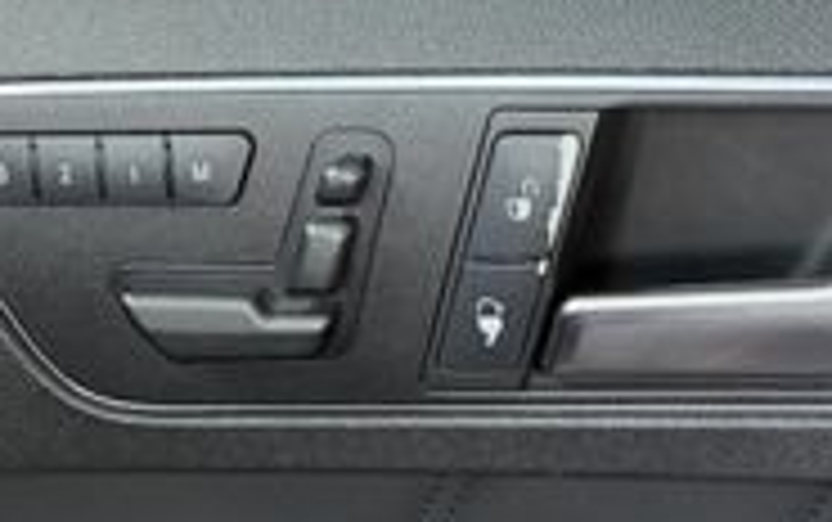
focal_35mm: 88
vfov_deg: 14.8
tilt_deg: -20.4
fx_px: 1997
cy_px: 144
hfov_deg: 23.5
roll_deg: -5.0
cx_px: 346
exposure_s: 1/68
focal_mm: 6.76
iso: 125
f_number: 1.78
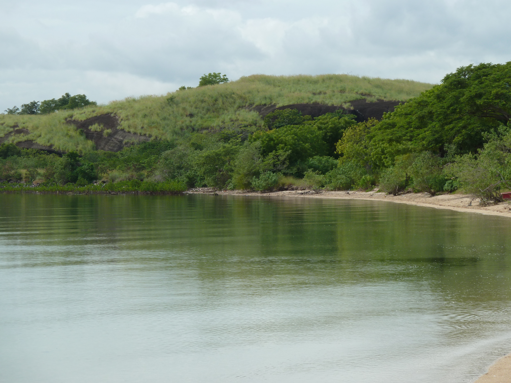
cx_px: 256
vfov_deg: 10.1
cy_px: 192
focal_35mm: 147
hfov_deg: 13.4
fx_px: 2170
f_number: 5
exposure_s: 1/500
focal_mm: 24.1
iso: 80
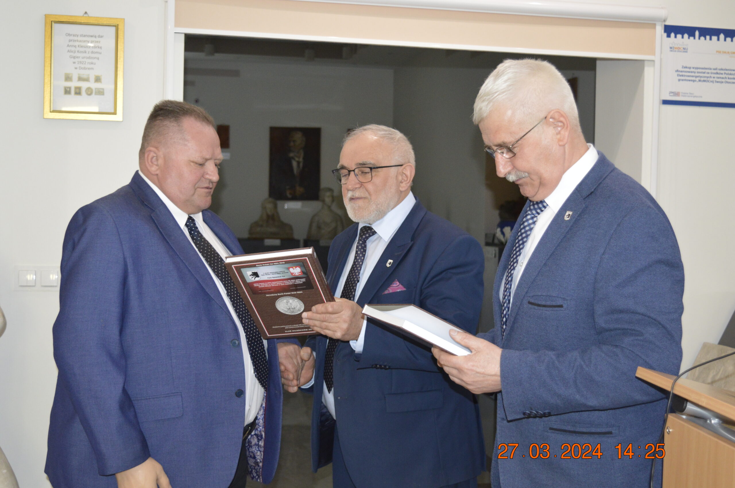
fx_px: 1040
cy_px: 244
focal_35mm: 51
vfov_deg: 26.4
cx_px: 368
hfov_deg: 38.9
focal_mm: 34
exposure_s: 1/60
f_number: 4.5
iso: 1400
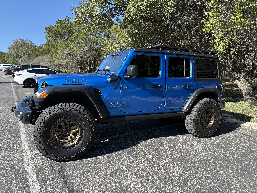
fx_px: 178
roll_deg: +1.2
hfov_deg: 71.6
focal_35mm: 24
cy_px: 96
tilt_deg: -4.8
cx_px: 128
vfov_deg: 56.8
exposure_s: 1/1437
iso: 80
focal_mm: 6.76
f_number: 1.78
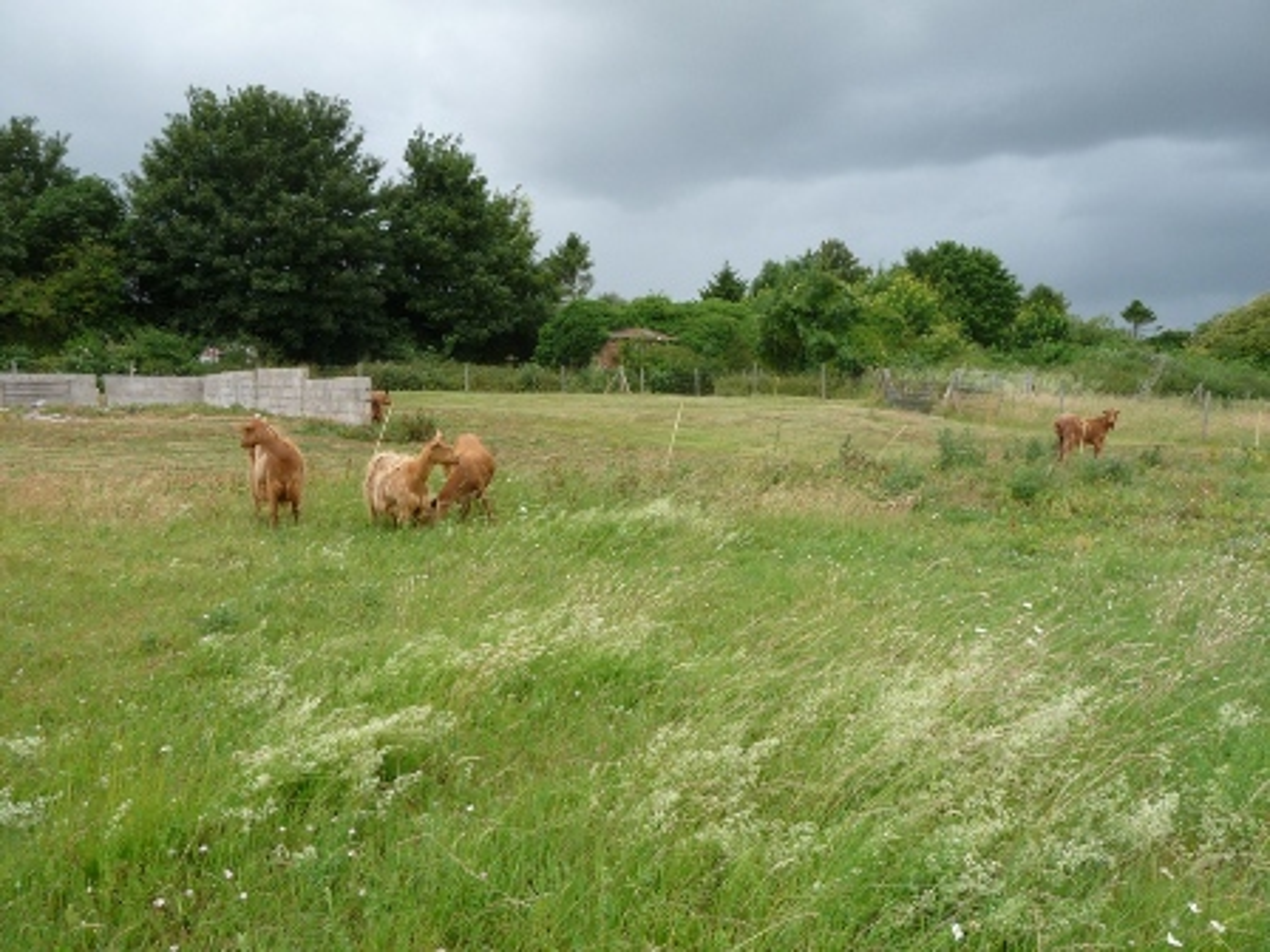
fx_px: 1174
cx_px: 635
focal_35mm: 32
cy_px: 476
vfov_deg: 44.2
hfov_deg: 56.8
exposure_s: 1/250
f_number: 3.5
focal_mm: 5.3
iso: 100
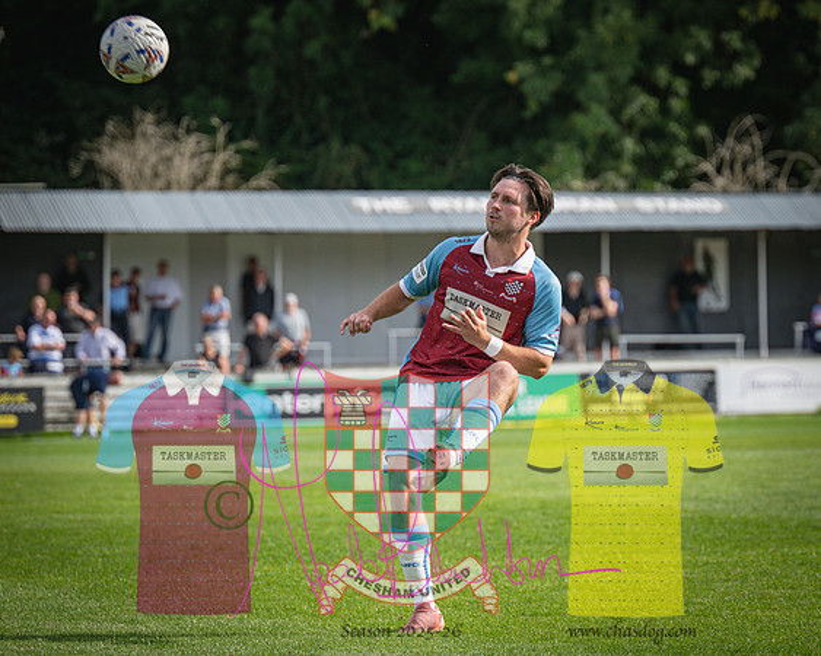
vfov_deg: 7.8
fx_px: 4794
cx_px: 560
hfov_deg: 9.8
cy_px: 376
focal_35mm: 197
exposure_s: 1/1600
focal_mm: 135
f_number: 4
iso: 200
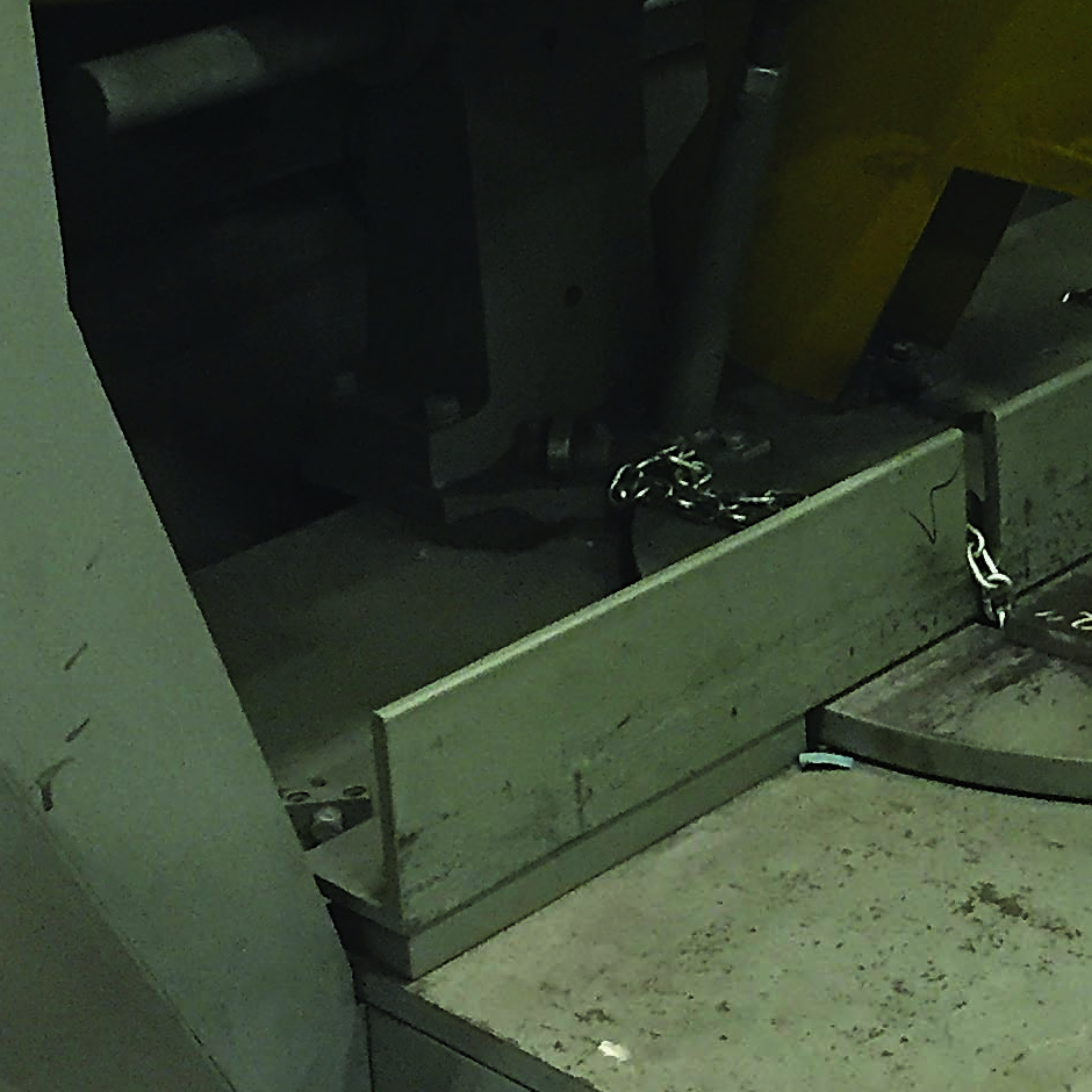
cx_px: 890
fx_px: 3176
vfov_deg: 19.2
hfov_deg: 19.3
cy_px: 117
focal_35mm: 89
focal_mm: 4.15
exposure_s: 1/24
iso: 250
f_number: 2.2
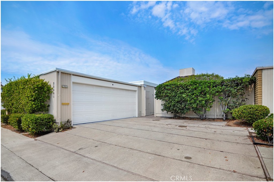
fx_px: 125
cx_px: 137
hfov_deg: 95.1
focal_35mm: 16
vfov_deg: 71.9
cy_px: 91
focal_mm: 11
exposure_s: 1/2000
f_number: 2.8
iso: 100
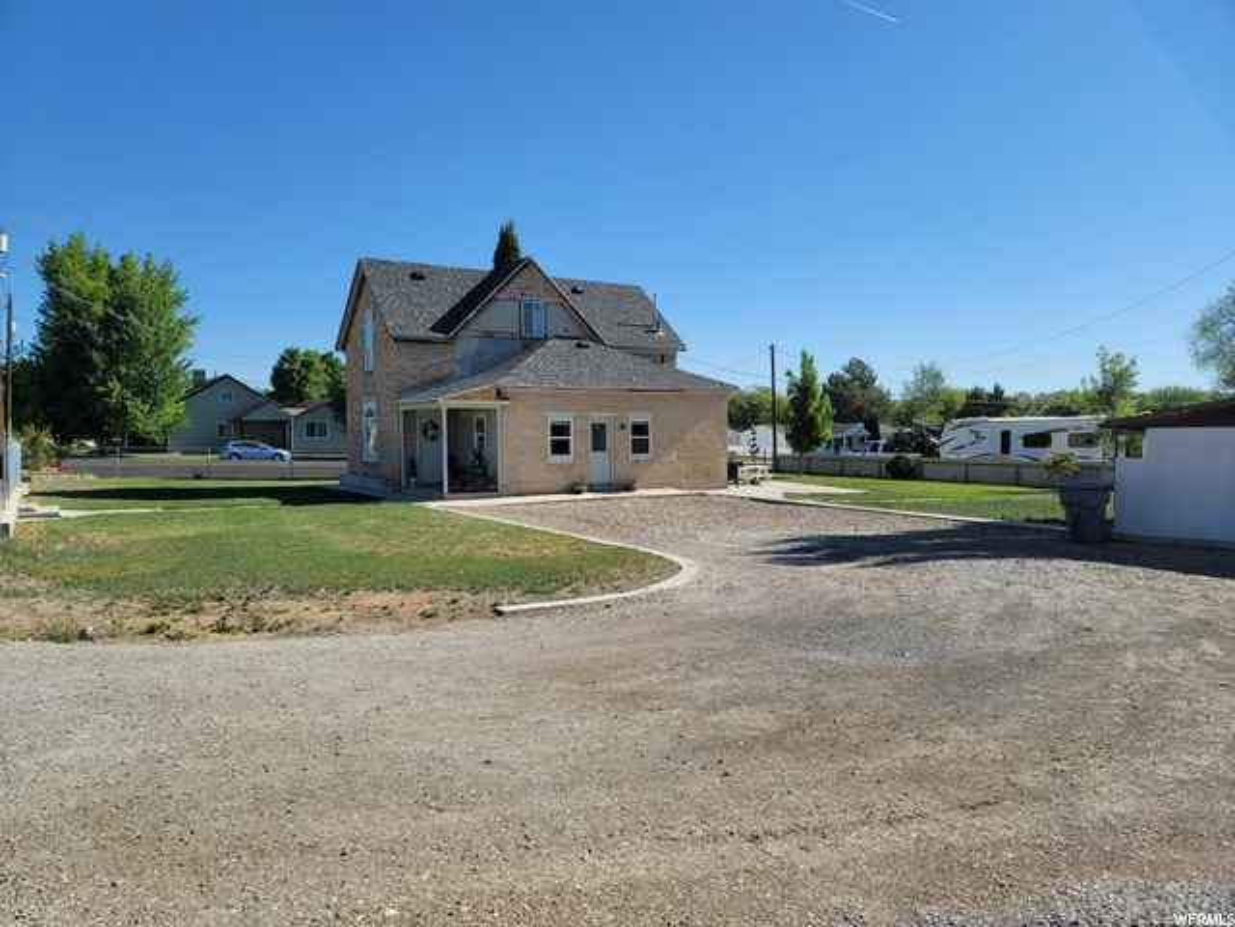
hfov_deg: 69.4
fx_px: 892
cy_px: 464
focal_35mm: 25
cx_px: 618
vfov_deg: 54.9
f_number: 1.8
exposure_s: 1/1093
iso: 20
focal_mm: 7
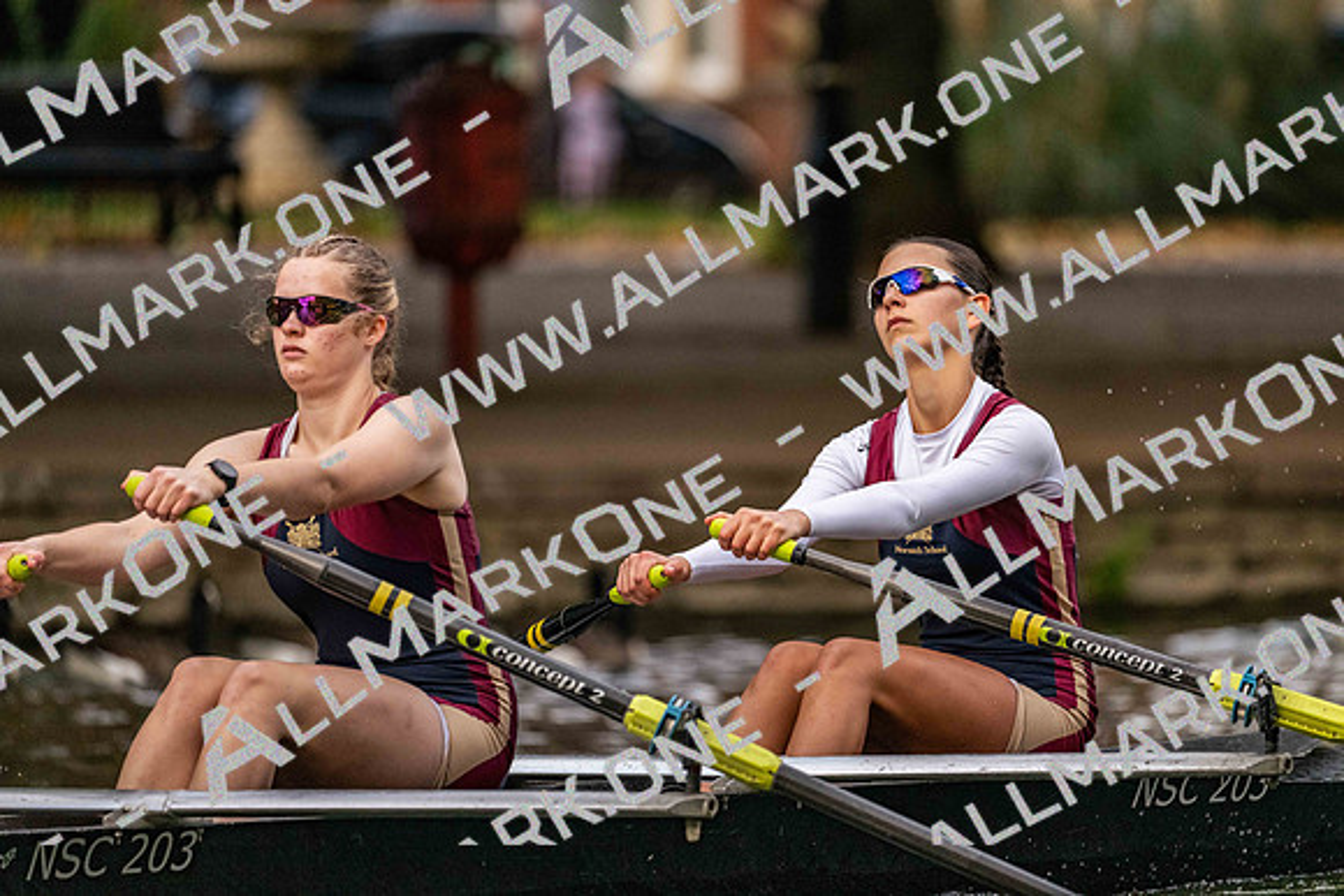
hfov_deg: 5.2
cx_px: 672
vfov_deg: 3.4
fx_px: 14936
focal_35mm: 400
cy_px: 448
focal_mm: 400
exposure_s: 1/2500
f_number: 4.5
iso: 2800
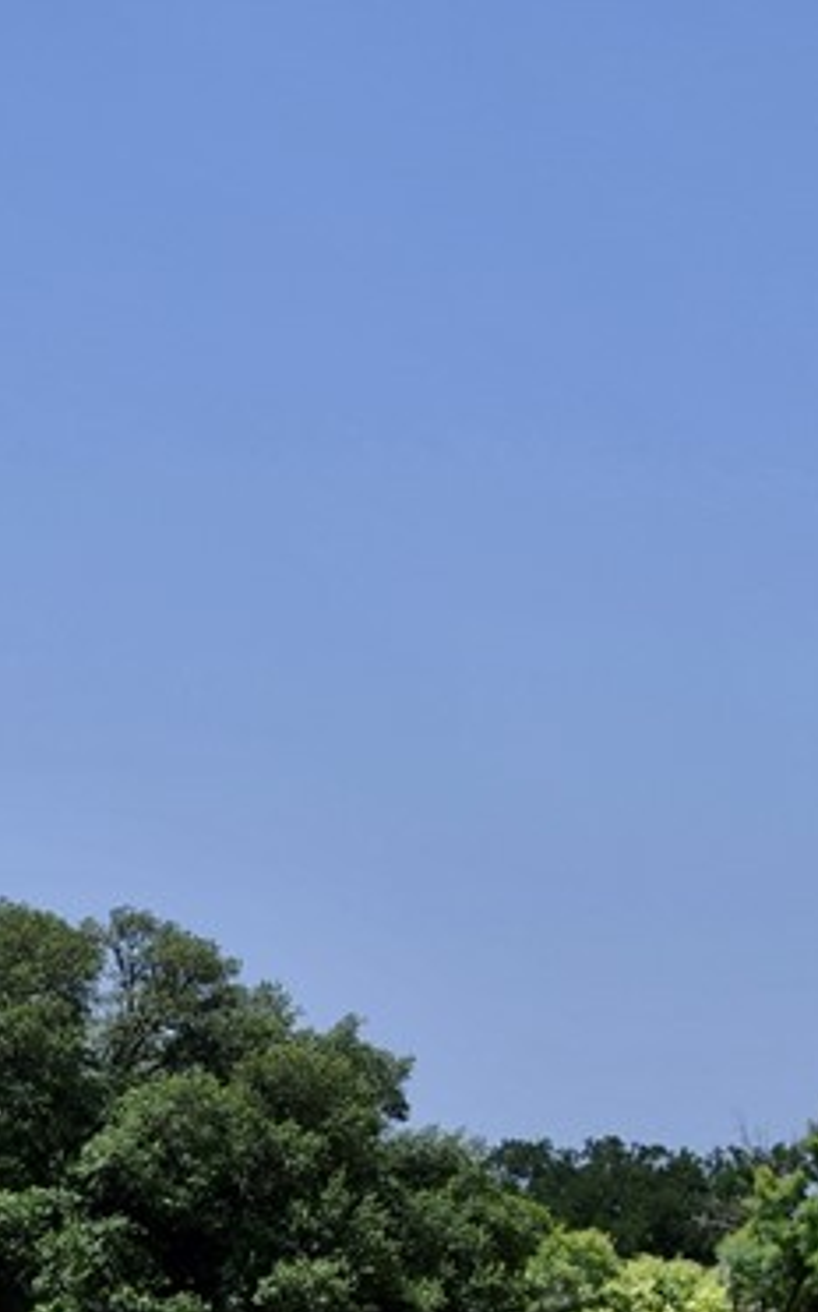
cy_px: 1210
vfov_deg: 14.5
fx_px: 5109
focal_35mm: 143
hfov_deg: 9.0
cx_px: -346
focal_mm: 32
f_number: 9
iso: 100
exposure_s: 1/320
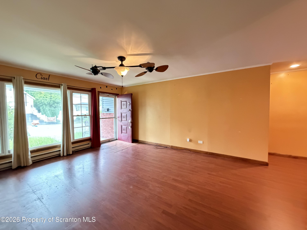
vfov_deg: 85.7
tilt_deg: -1.5
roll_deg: +0.4
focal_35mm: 14
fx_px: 124
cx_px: 154
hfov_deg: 102.1
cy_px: 115
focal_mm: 2.22
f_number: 2.2
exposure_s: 1/40
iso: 1600
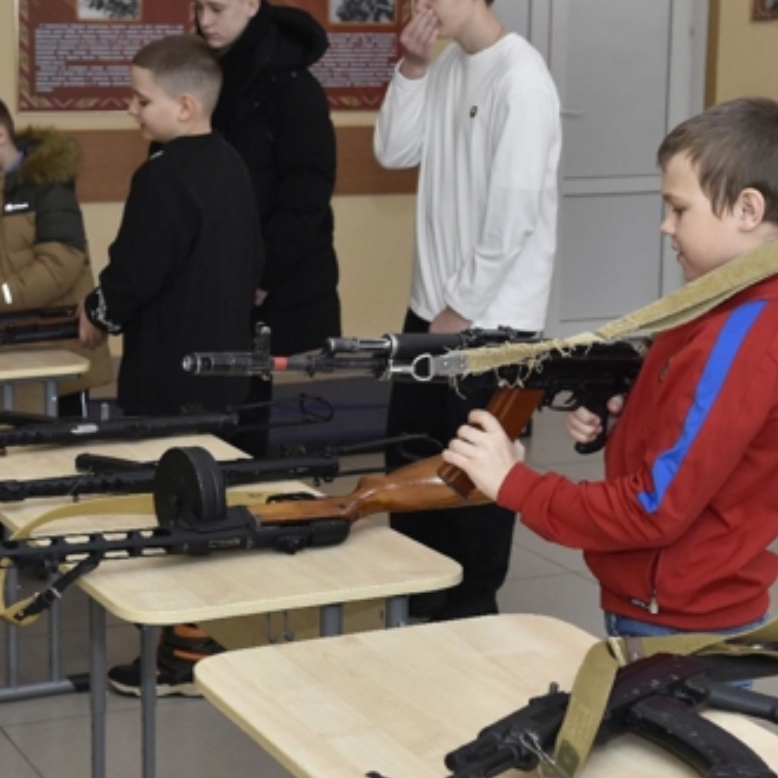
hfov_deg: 23.0
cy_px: 343
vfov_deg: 23.0
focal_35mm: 75
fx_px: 1907
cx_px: 277
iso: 800
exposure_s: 1/200
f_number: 4.5
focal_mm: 26
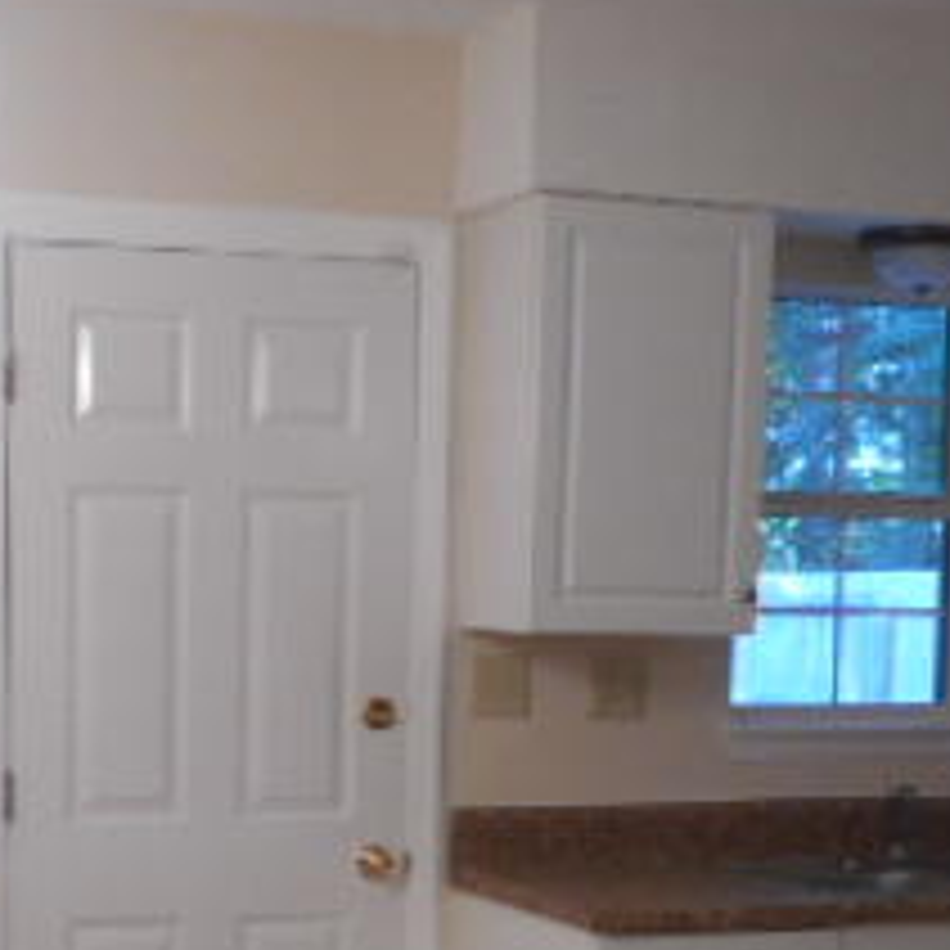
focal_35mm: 67
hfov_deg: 25.4
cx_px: 225
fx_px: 2080
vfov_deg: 25.2
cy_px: 801
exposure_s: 1/30
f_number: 3.7
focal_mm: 4.5
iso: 220
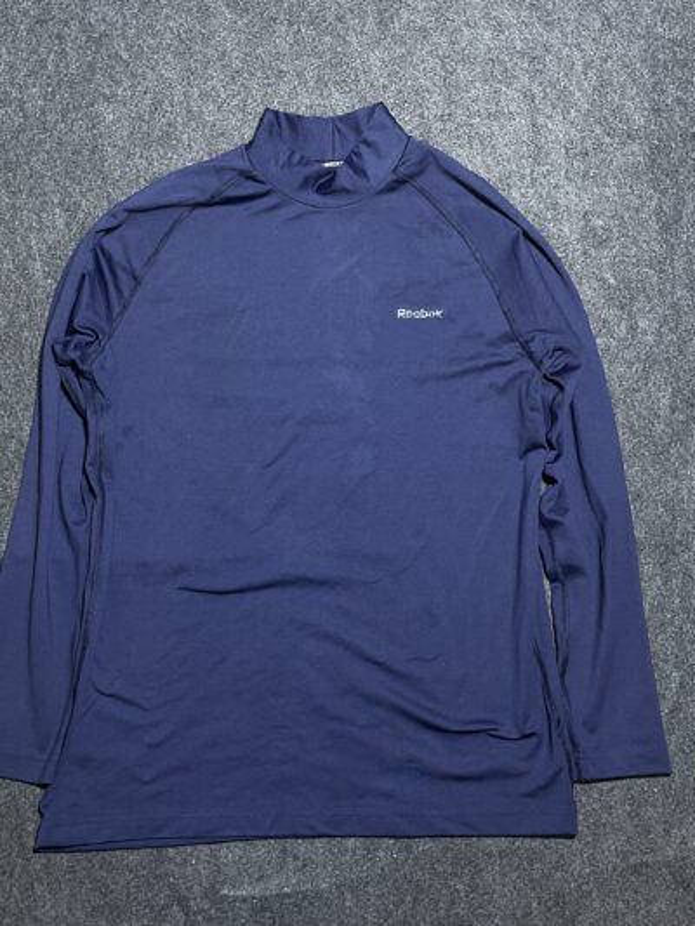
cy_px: 463
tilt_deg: -67.4
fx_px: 696
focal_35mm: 26
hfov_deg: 53.1
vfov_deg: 67.3
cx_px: 348
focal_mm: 4.2
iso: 160
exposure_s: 1/50
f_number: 1.6
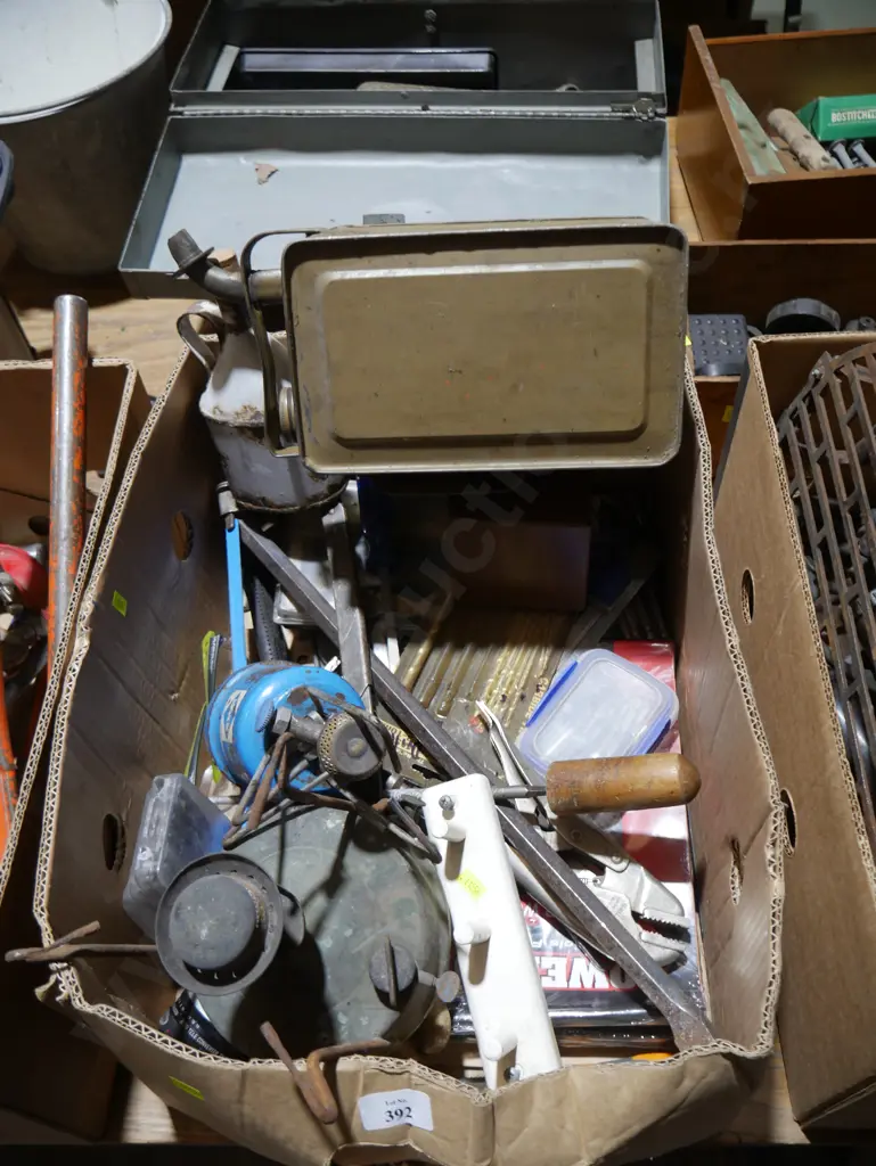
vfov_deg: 59.9
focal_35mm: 30
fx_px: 1011
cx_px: 438
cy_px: 583
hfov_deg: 46.8
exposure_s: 1/60
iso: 320
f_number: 3.6
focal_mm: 15
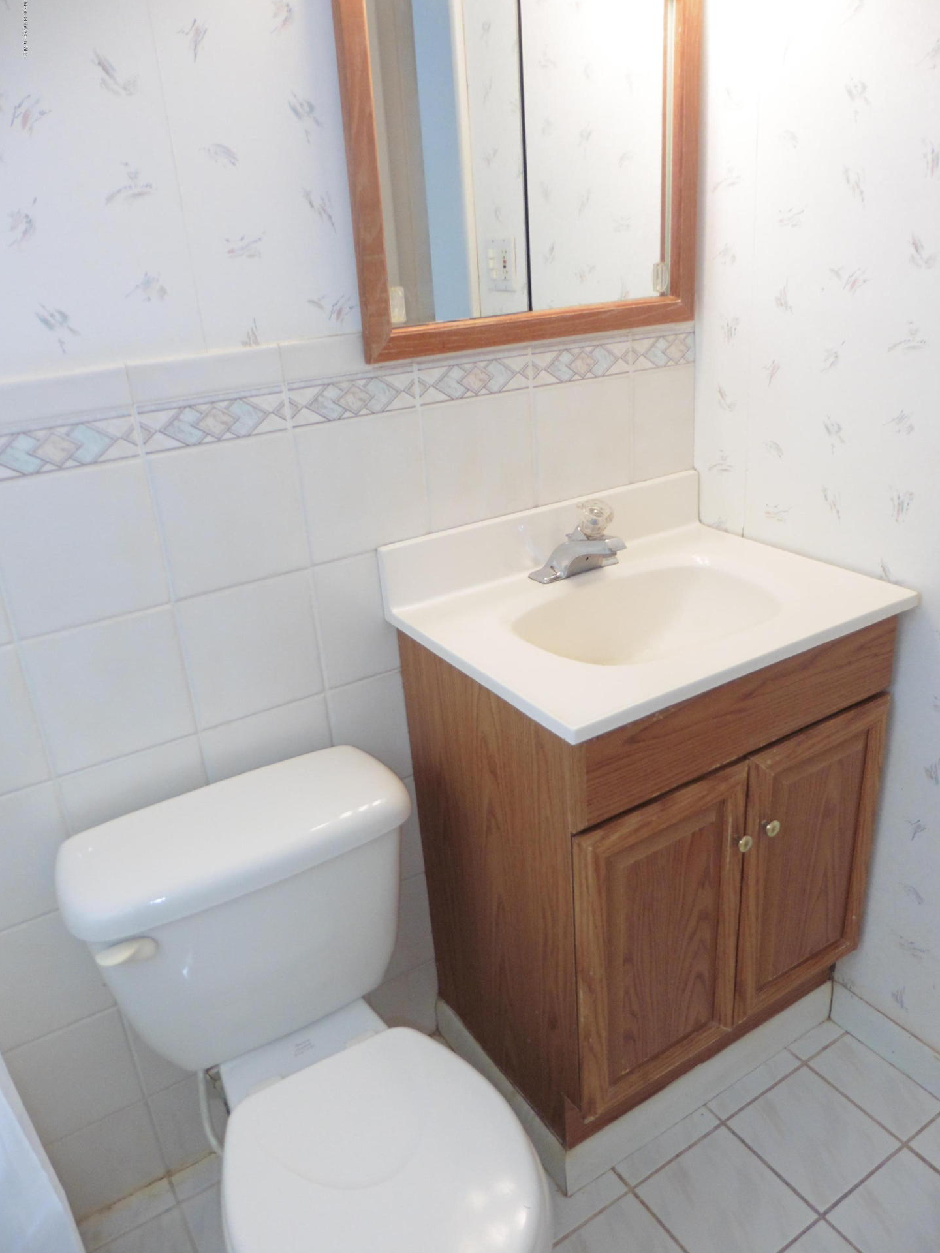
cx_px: 485
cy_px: 635
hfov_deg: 54.9
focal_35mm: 25
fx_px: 905
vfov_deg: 69.4
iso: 200
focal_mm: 4.3
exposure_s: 1/60
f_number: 3.3
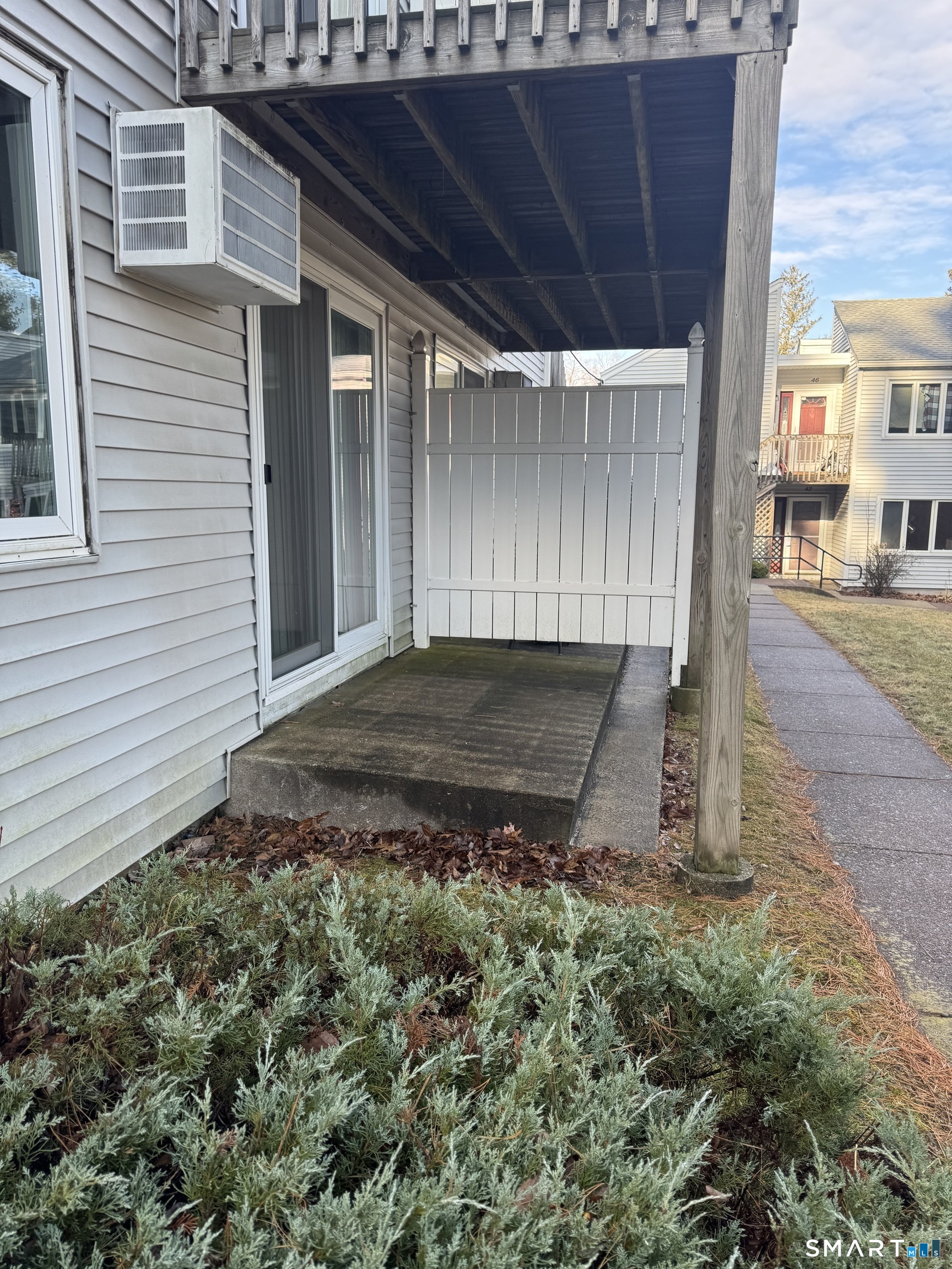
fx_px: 880
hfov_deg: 56.8
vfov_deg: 71.6
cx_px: 476
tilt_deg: -9.8
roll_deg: -2.3
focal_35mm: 24
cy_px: 634
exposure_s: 1/343
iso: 80
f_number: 1.78
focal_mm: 6.76
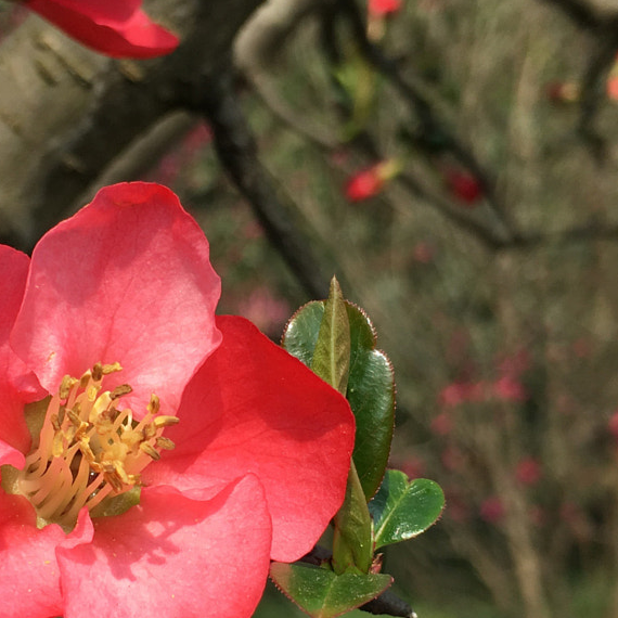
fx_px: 1454
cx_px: 209
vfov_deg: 24.0
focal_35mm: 72
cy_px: 369
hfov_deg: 23.9
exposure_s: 1/927
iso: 25
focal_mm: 4.15
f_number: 2.2
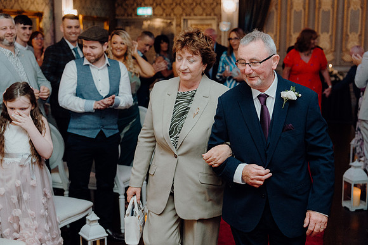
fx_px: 532
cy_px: 122
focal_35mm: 52
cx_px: 184
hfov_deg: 38.2
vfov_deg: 26.0
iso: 2500
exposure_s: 1/160
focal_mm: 52
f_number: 3.5
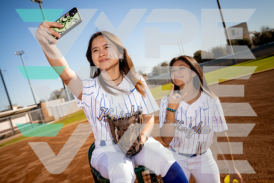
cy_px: 92
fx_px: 274
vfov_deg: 36.9
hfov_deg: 53.1
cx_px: 137
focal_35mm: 36
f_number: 5.6
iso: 100
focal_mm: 36
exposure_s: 1/250
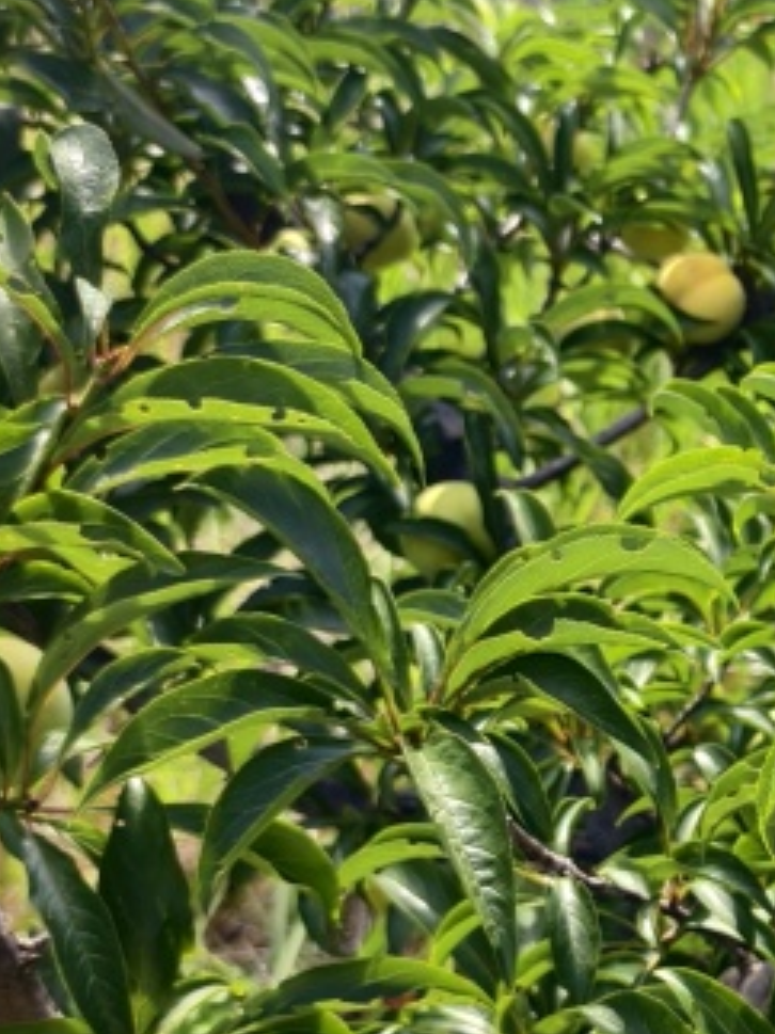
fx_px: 2270
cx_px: 1162
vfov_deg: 25.6
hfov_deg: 17.4
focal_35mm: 76
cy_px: 658
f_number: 1.57
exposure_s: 1/2128
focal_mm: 5.6
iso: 221
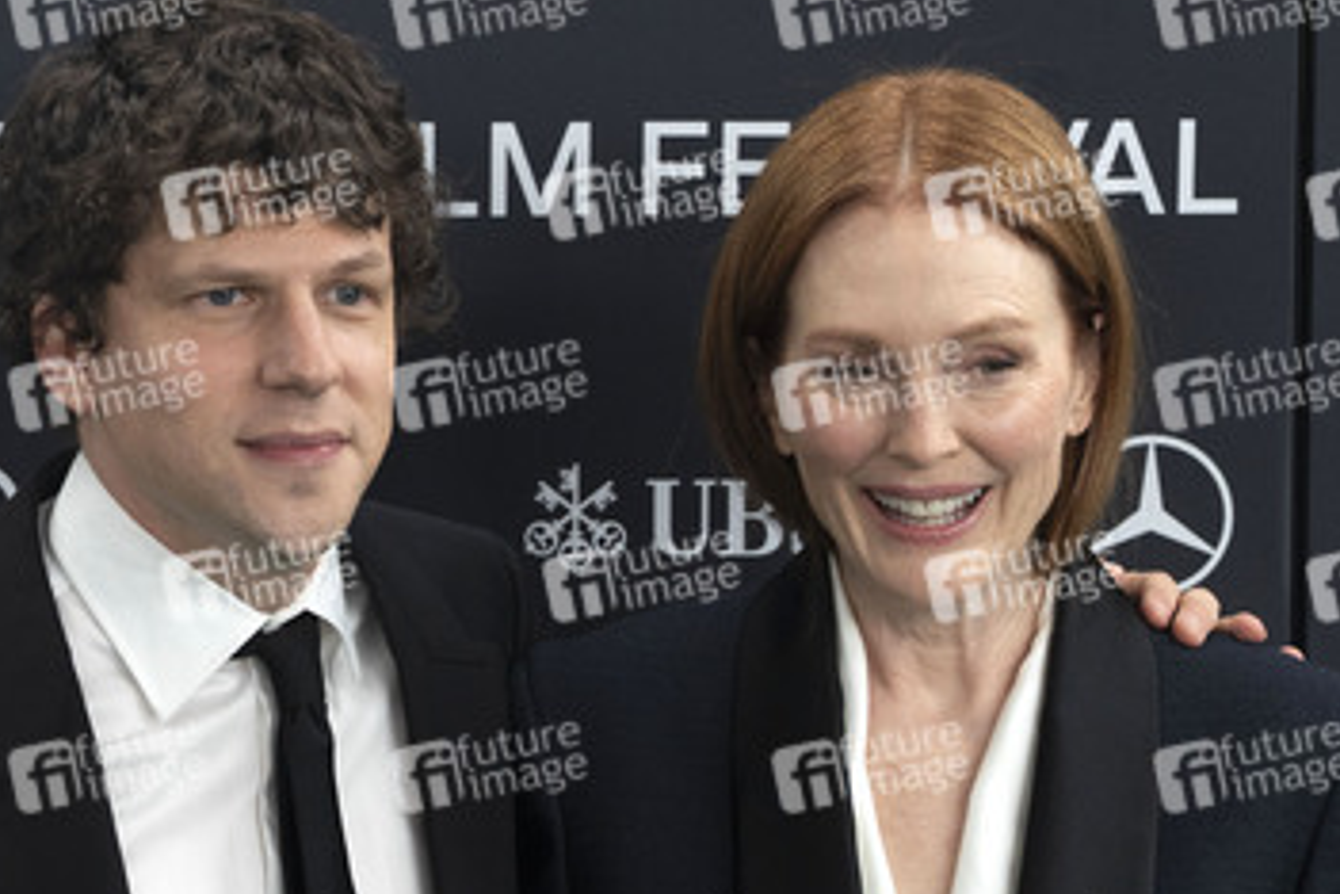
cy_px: 412
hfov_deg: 9.7
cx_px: 425
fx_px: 7853
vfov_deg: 6.5
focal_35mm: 211
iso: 2000
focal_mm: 144
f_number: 6.3
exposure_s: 1/500
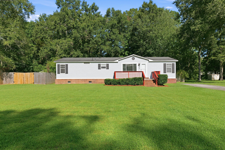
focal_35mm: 24
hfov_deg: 73.7
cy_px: 75
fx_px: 150
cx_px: 112
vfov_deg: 53.1
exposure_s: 1/1600
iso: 800
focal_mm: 24
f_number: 8
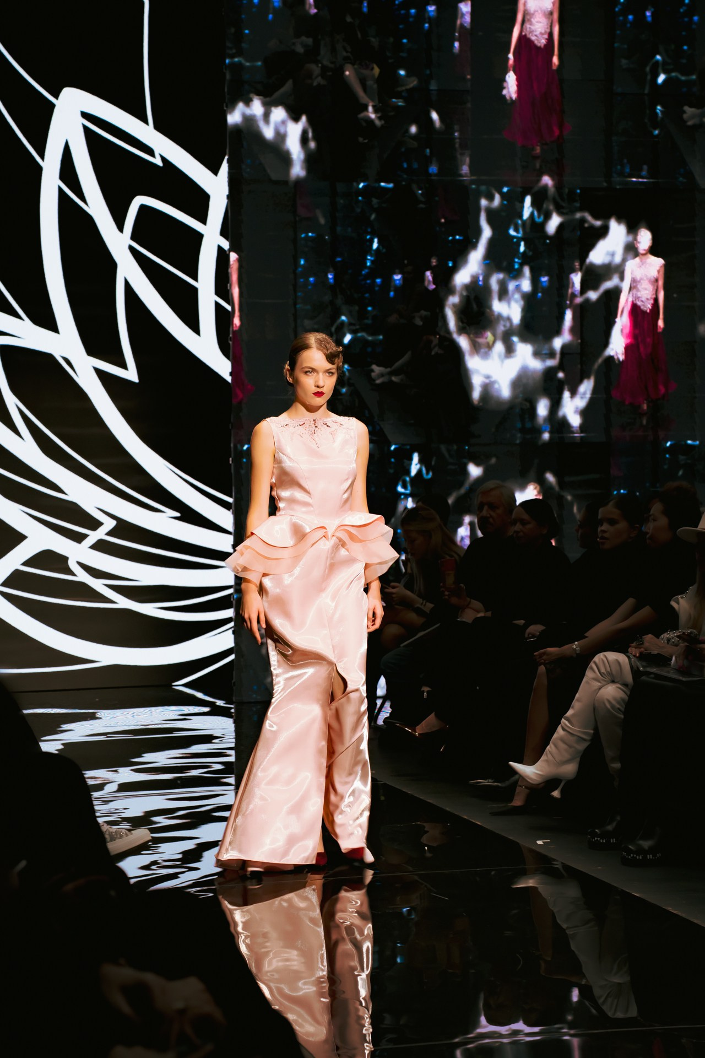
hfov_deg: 18.2
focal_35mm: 75
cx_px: 352
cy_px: 529
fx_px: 2203
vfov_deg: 27.0
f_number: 5
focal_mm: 75
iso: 2000
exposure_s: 1/125
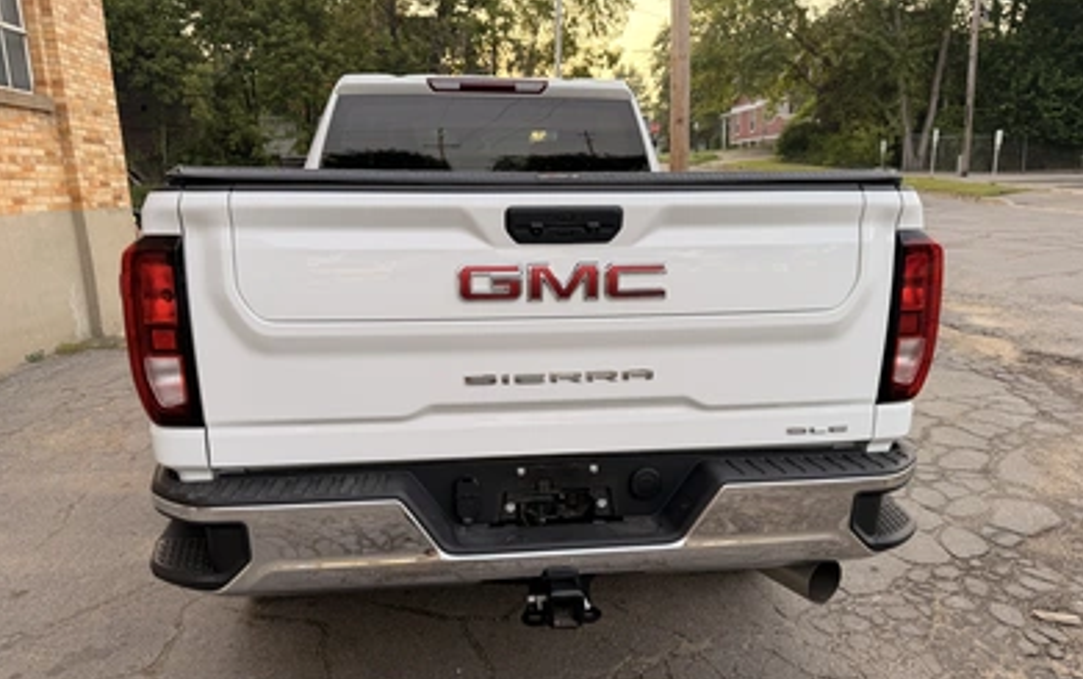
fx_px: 768
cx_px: 540
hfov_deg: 70.4
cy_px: 377
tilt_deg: -14.2
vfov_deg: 47.6
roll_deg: +4.5
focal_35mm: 26
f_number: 1.78
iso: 80
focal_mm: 6.76
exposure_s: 1/355
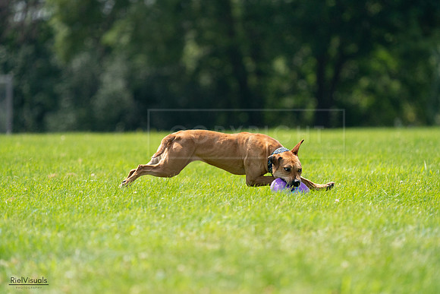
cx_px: 220
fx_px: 4939
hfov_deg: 5.1
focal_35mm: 404
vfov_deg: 3.4
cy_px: 147
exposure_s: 1/4000
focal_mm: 404
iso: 1250
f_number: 6.3
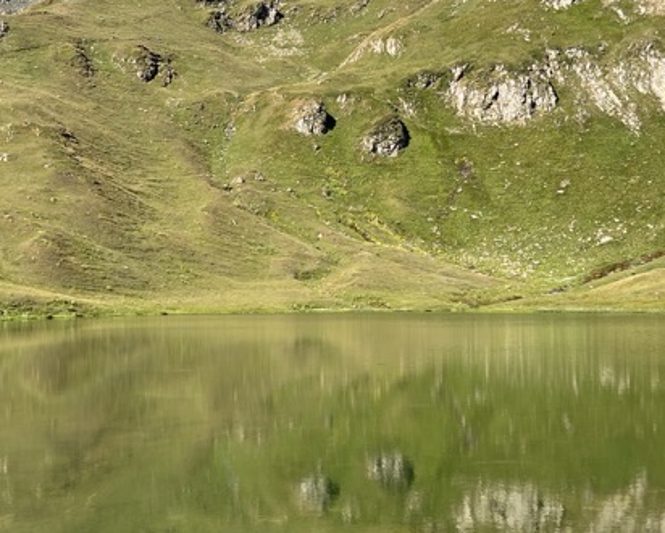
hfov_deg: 29.9
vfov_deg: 24.2
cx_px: 258
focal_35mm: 63
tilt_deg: +1.7
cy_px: 250
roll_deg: +1.1
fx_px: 1241
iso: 50
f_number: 1.5
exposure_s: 1/2571
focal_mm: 5.7
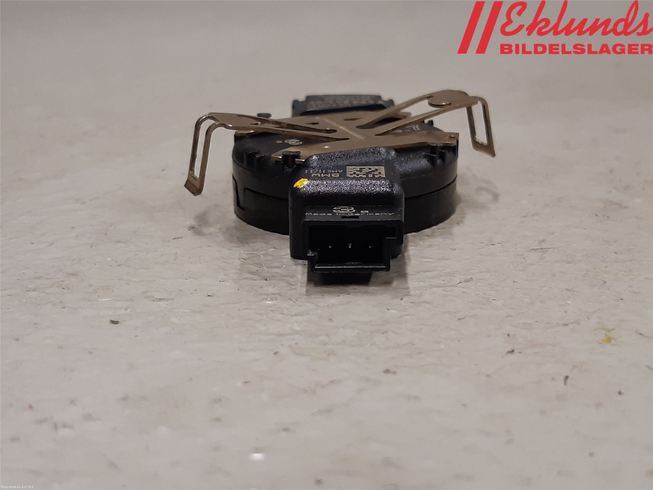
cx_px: 326
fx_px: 490
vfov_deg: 53.1
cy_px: 245
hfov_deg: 67.3
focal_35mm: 26
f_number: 1.7
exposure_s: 1/50
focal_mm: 3.93
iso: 125
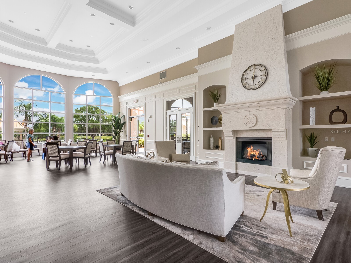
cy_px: 132
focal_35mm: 18
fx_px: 183
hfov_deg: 87.8
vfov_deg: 71.6
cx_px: 176
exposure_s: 1/20
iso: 400
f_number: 8
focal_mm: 9
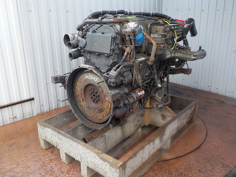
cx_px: 118
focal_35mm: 30
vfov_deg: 46.8
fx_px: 205
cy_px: 88
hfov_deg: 60.0
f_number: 3.3
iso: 400
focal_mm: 4.1
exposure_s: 1/25
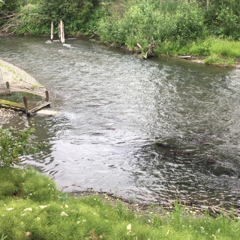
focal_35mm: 35
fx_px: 275
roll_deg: +3.0
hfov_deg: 47.1
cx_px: 135
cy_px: 120
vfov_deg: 47.2
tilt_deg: -21.9
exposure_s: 1/120
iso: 32
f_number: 2.2
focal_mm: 4.15
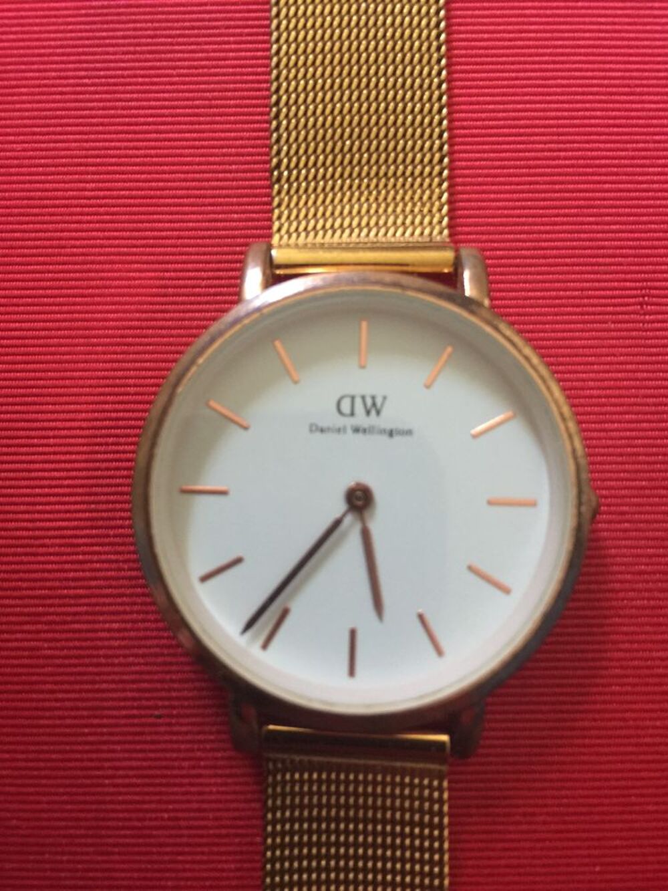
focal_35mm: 29
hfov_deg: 48.2
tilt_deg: -86.3
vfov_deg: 61.7
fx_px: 746
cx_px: 334
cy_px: 446
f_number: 2.2
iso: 125
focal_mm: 4.15
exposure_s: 1/17
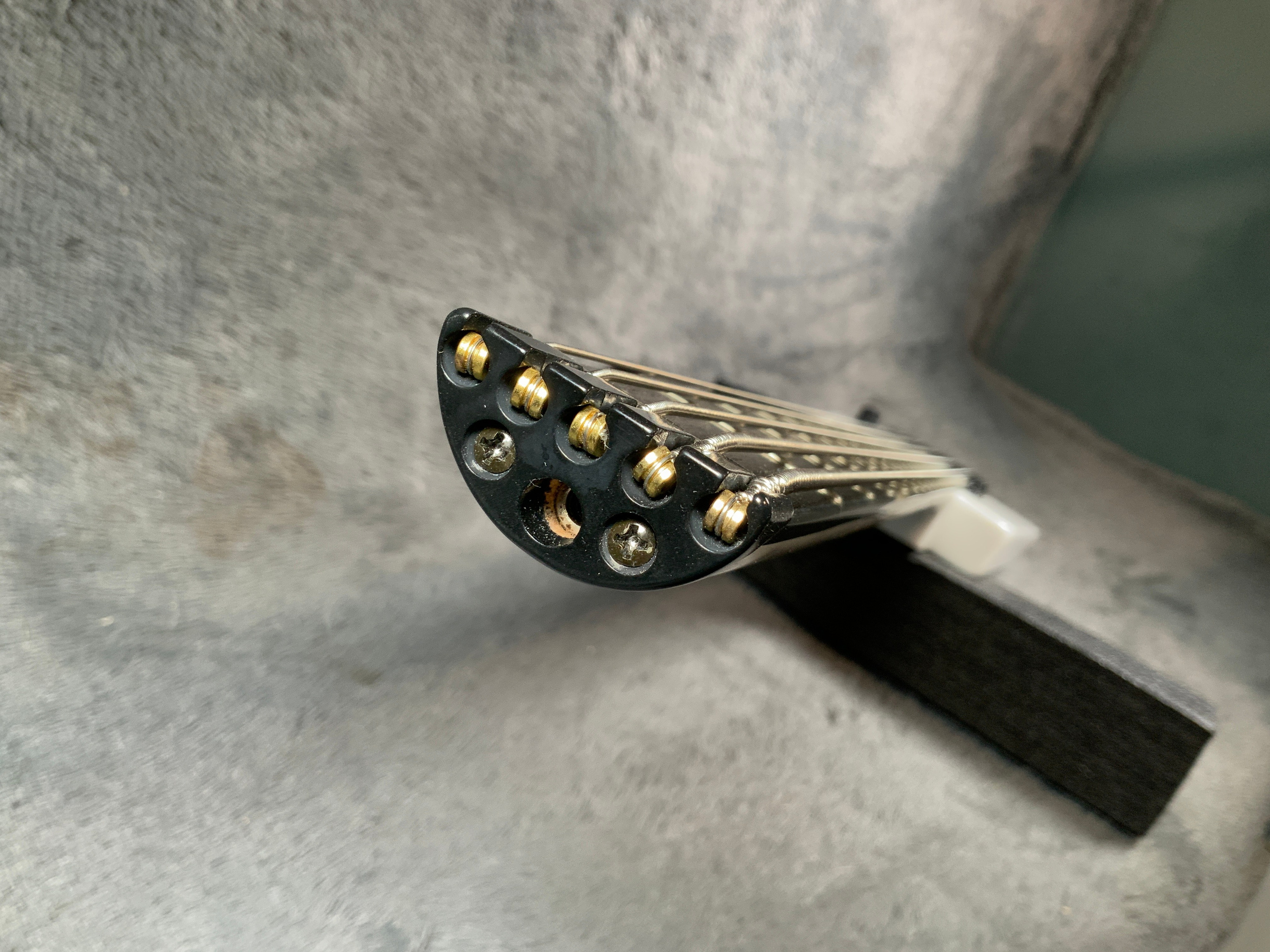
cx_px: 635
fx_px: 1064
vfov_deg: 48.2
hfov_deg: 61.7
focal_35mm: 29
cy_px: 476
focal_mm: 3
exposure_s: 1/104
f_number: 1.8
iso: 64
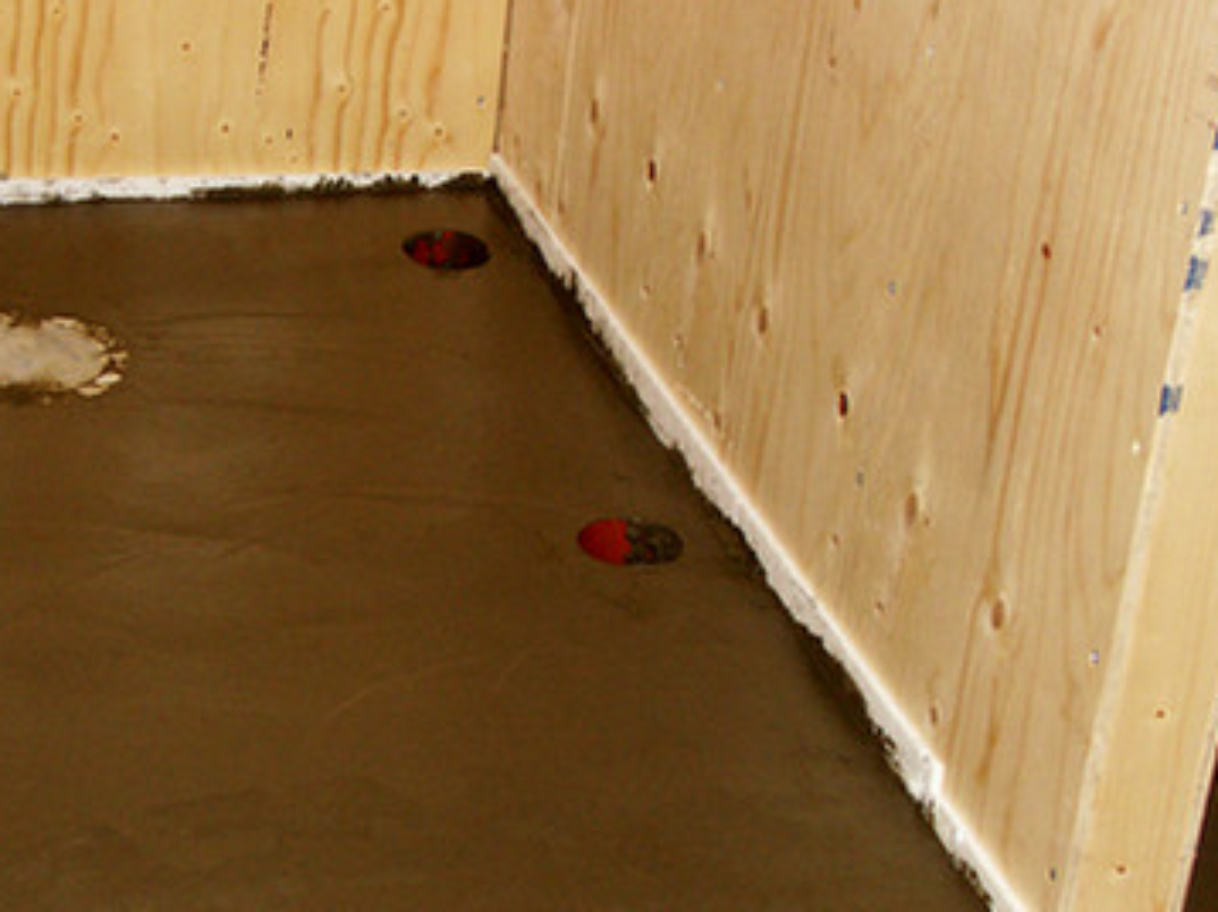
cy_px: 640
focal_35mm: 93
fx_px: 3270
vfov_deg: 15.8
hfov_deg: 20.8
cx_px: 228
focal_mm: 13.41
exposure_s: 1/50
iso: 200
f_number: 3.2
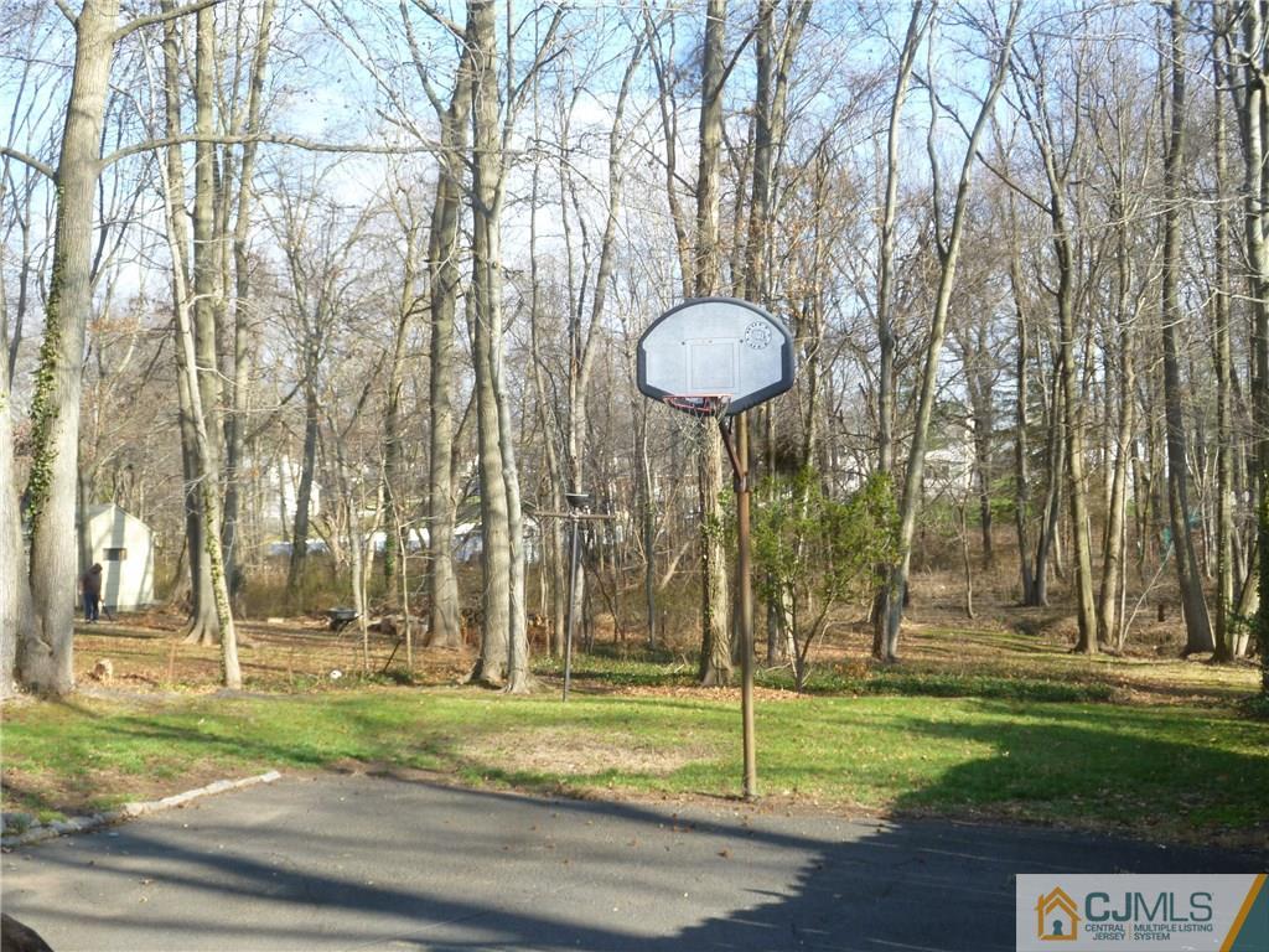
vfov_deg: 34.3
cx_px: 634
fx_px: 1540
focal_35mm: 42
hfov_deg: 44.8
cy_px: 476
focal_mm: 7.6
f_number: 4.1
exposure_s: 1/125
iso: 80
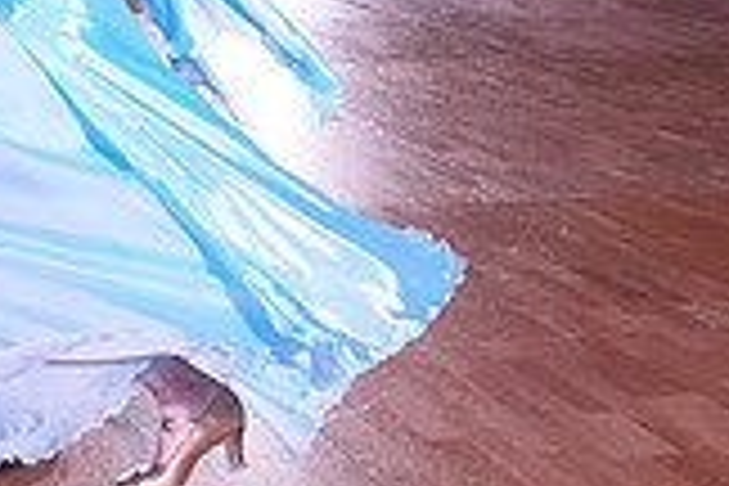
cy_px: -133
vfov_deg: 13.2
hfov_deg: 20.0
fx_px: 2025
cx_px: 50
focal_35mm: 100
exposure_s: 1/320
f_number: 6.3
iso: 5000
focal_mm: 28
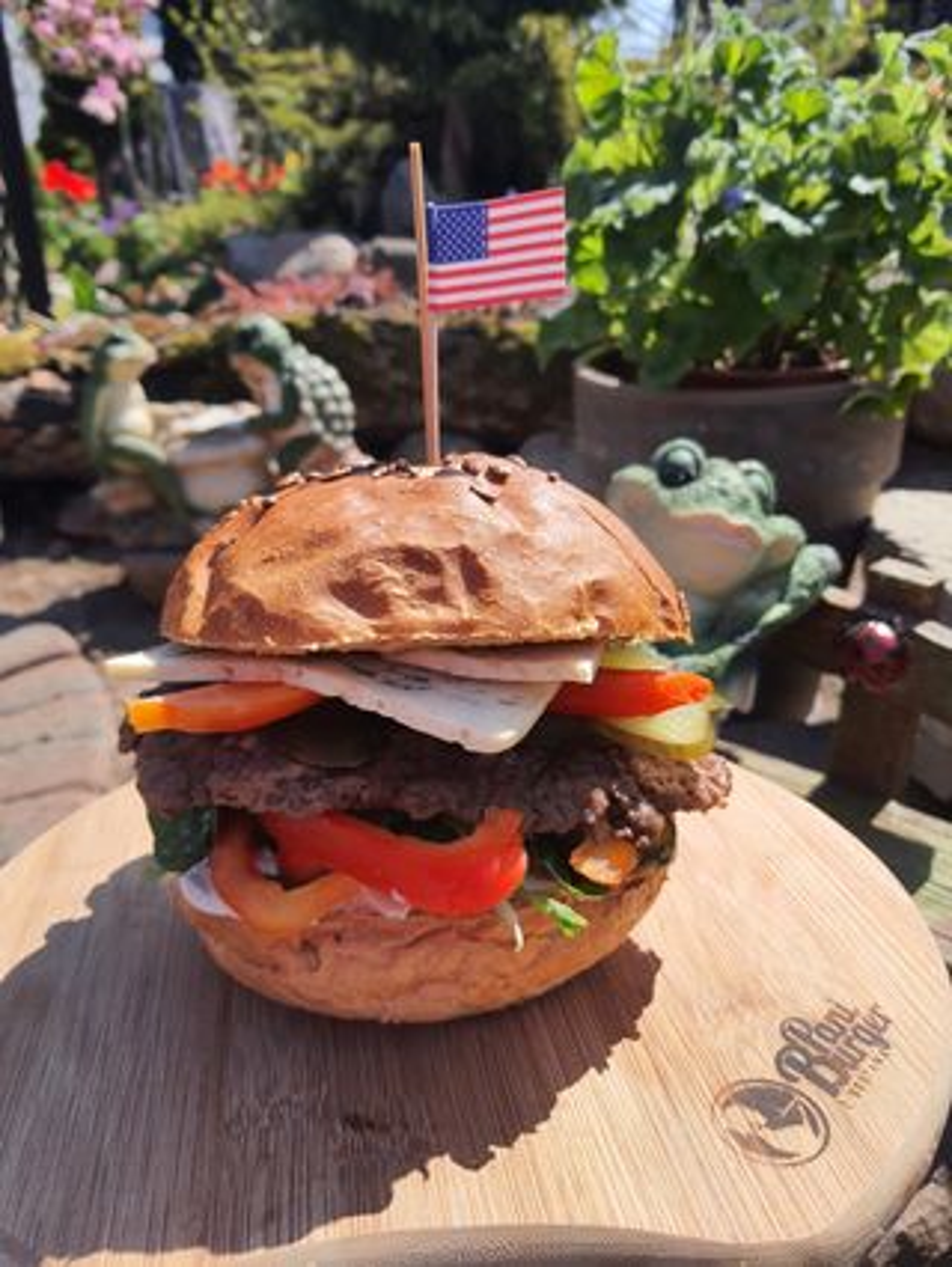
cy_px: 634
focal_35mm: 26
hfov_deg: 53.1
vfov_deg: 67.3
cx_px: 476
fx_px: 952
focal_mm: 4.32
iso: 50
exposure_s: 1/2088
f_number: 1.7
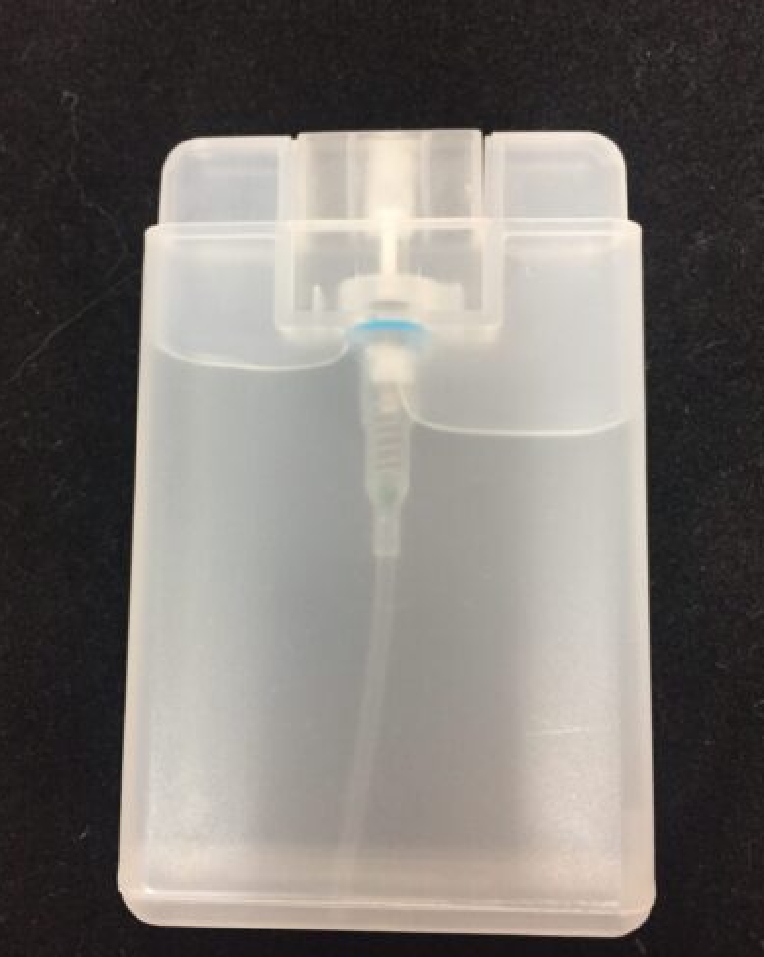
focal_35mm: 31
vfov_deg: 57.2
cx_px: 385
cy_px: 477
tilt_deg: -48.2
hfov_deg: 47.1
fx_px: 877
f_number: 2.2
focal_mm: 4.15
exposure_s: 1/33
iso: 320
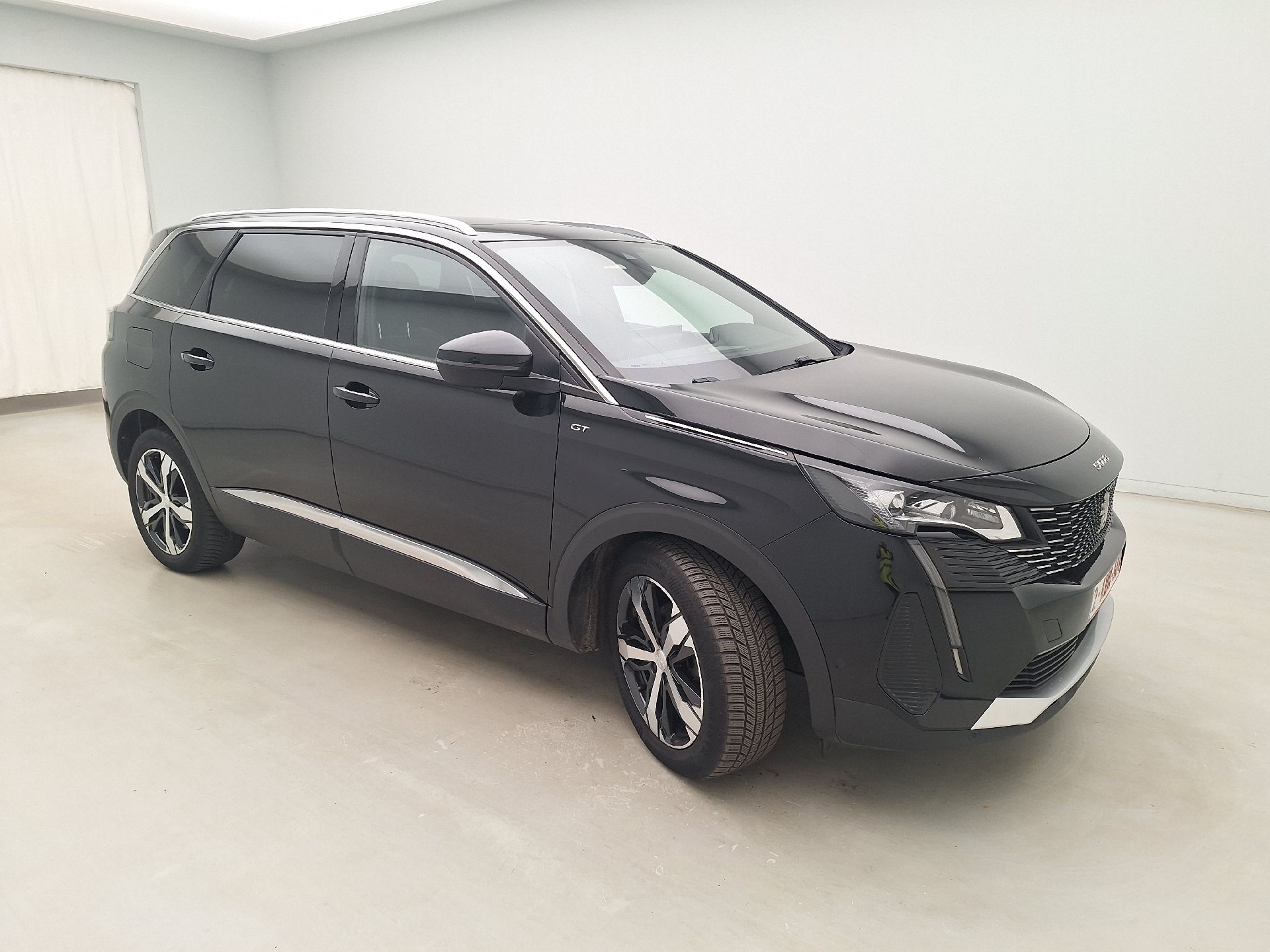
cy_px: 476
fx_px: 844
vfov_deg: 58.9
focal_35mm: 23
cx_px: 635
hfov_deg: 73.9
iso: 64
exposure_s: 1/100
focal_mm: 5.54
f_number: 1.8
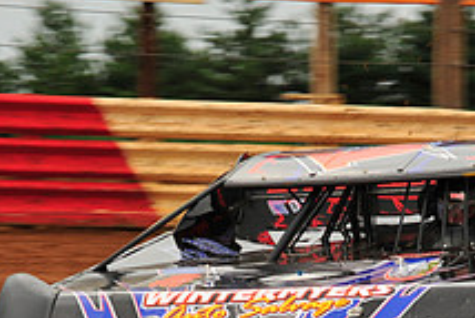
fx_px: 3750
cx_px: 284
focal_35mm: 284
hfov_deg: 7.2
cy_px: 351
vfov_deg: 4.8
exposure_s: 1/320
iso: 640
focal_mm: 105
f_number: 8
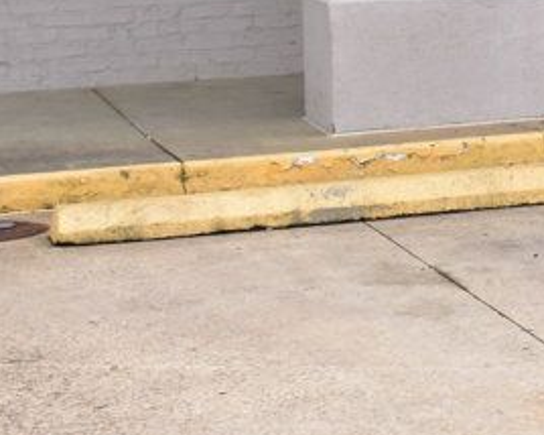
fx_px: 2683
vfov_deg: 9.1
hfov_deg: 10.9
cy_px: -175
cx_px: 958
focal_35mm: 167
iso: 400
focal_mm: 31
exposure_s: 1/200
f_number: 10
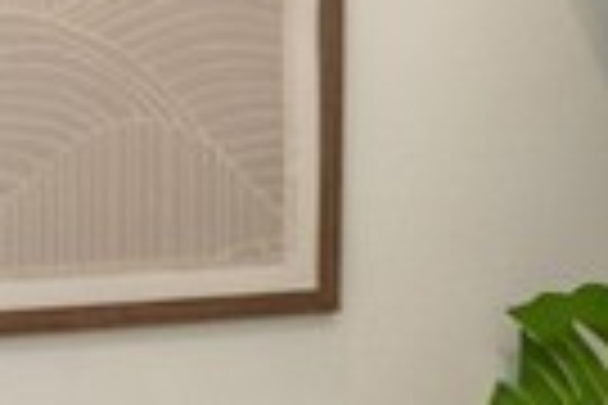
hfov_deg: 18.9
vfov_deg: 12.9
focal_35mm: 106
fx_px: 1790
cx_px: 558
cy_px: 178
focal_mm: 14
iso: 800
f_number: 5.6
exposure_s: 1/125
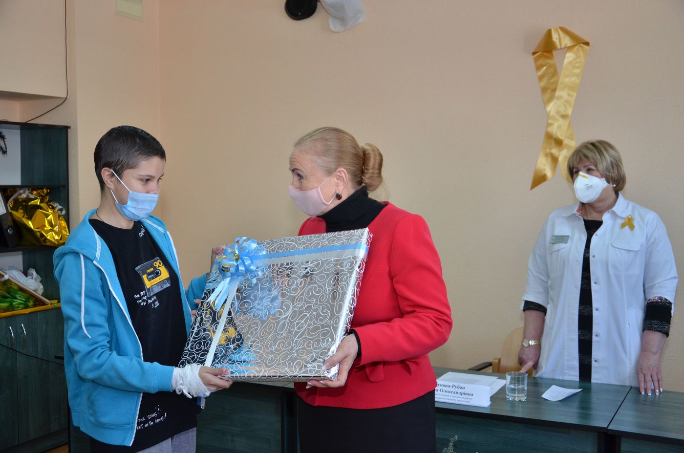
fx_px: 796
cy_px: 226
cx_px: 342
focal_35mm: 42
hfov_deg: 46.5
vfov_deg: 31.8
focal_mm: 28
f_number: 4
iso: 640
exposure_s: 1/200
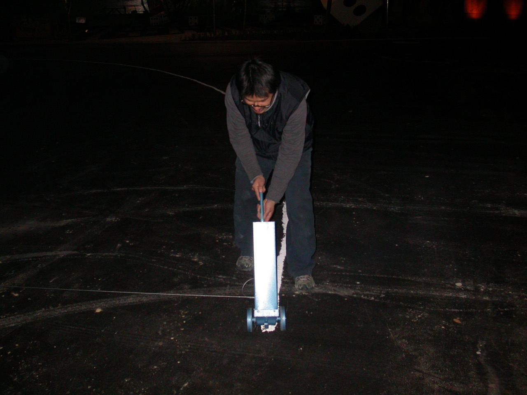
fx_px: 579
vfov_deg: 37.7
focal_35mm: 38
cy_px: 198
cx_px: 264
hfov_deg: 49.0
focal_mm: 7.85
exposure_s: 1/60
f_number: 2.6
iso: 200
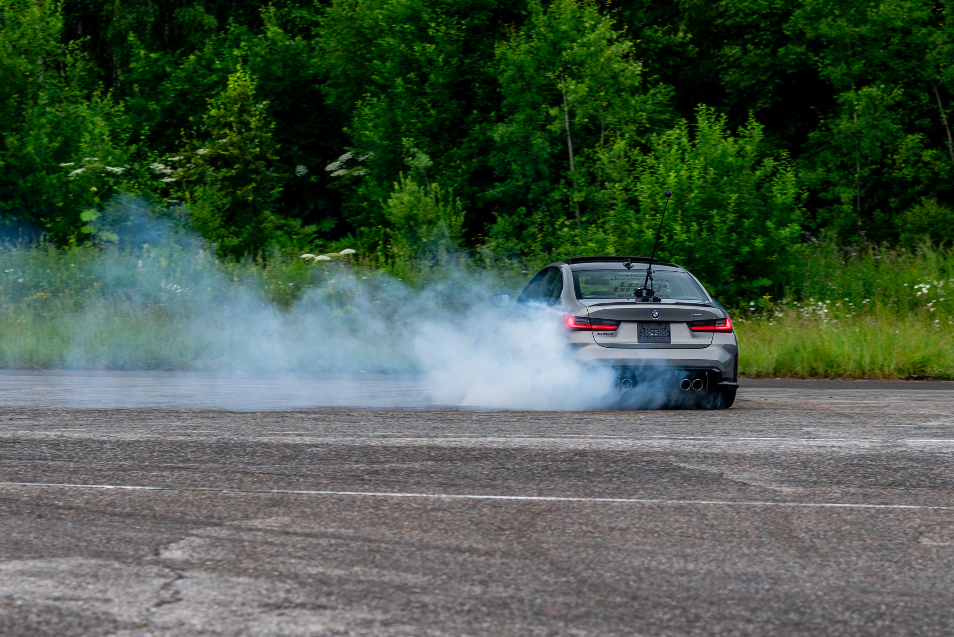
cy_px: 315
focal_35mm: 153
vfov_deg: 9.0
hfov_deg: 13.5
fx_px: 4044
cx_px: 454
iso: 500
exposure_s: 1/250
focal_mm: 85
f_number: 3.5
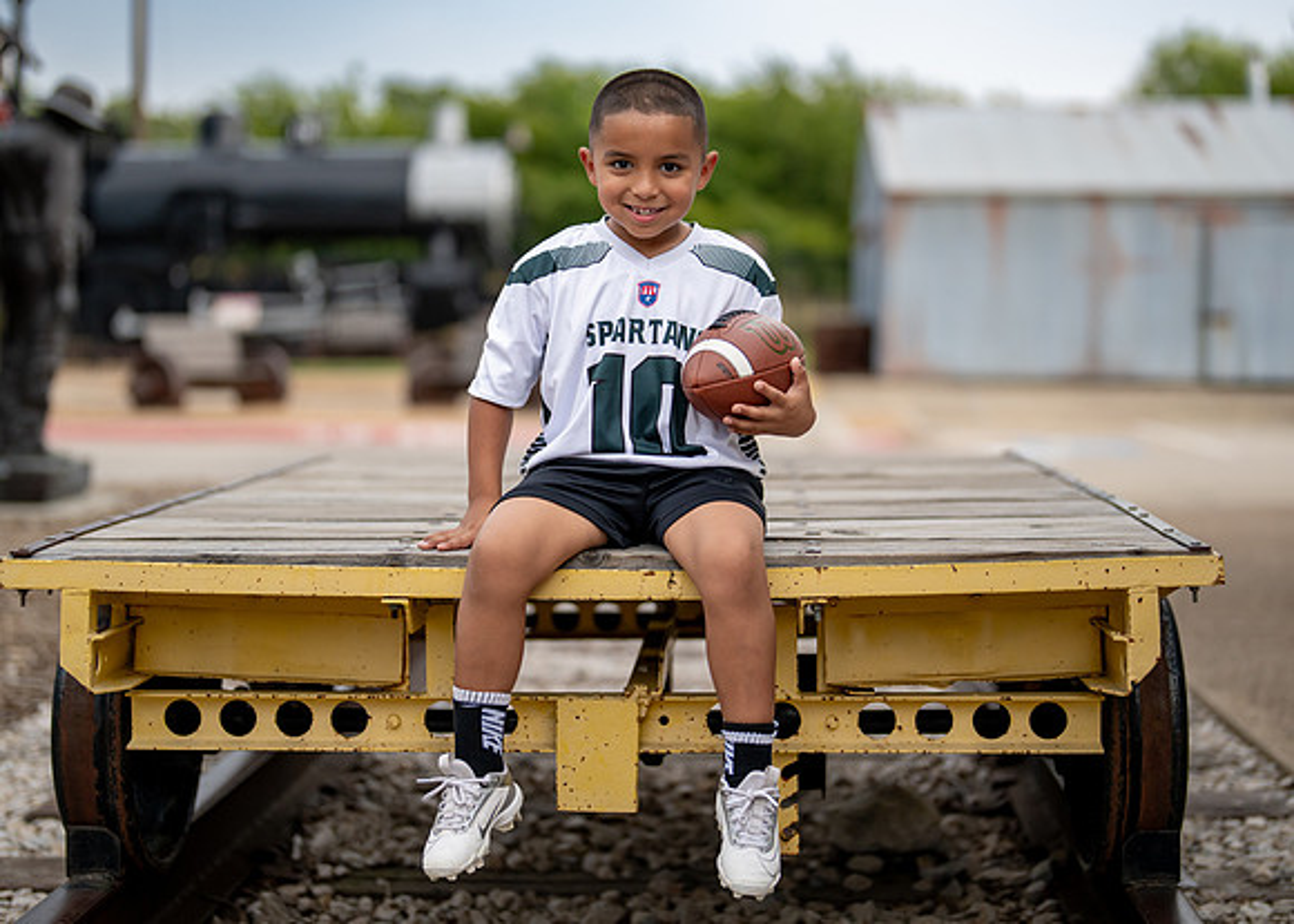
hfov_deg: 31.7
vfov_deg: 22.9
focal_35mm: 62
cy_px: 420
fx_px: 2276
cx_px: 662
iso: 400
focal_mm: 50
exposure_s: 1/1600
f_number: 1.2
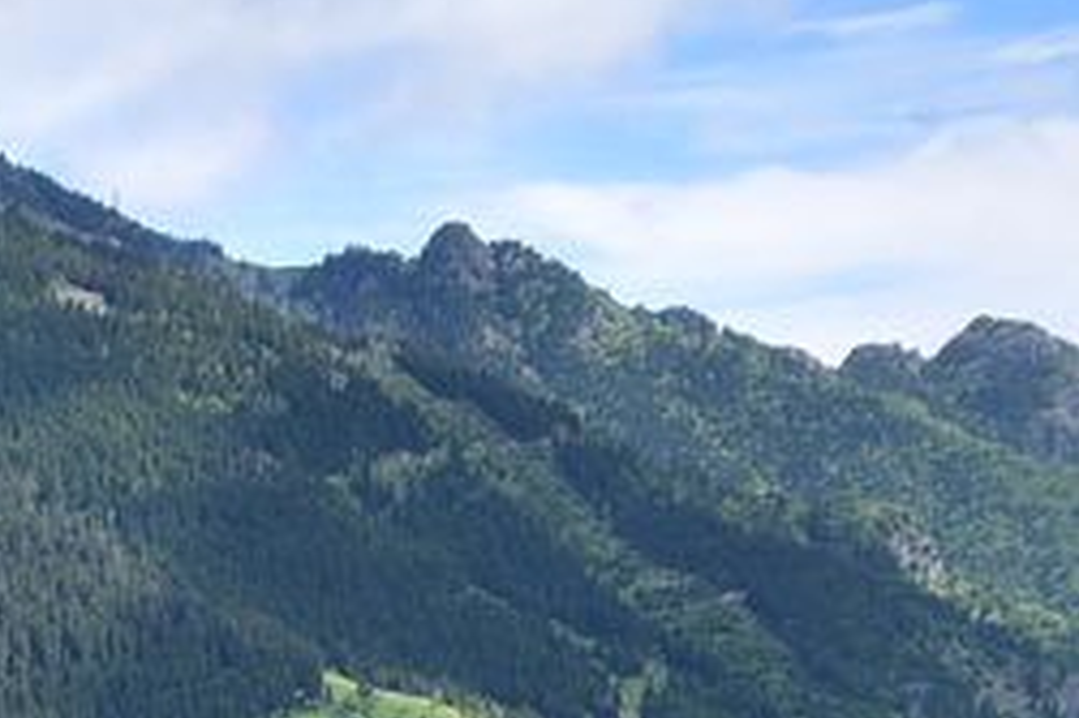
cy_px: 1623
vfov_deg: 5.2
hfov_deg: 7.3
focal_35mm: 259
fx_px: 7757
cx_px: -1711
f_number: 10
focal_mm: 50
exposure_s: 1/125
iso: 160
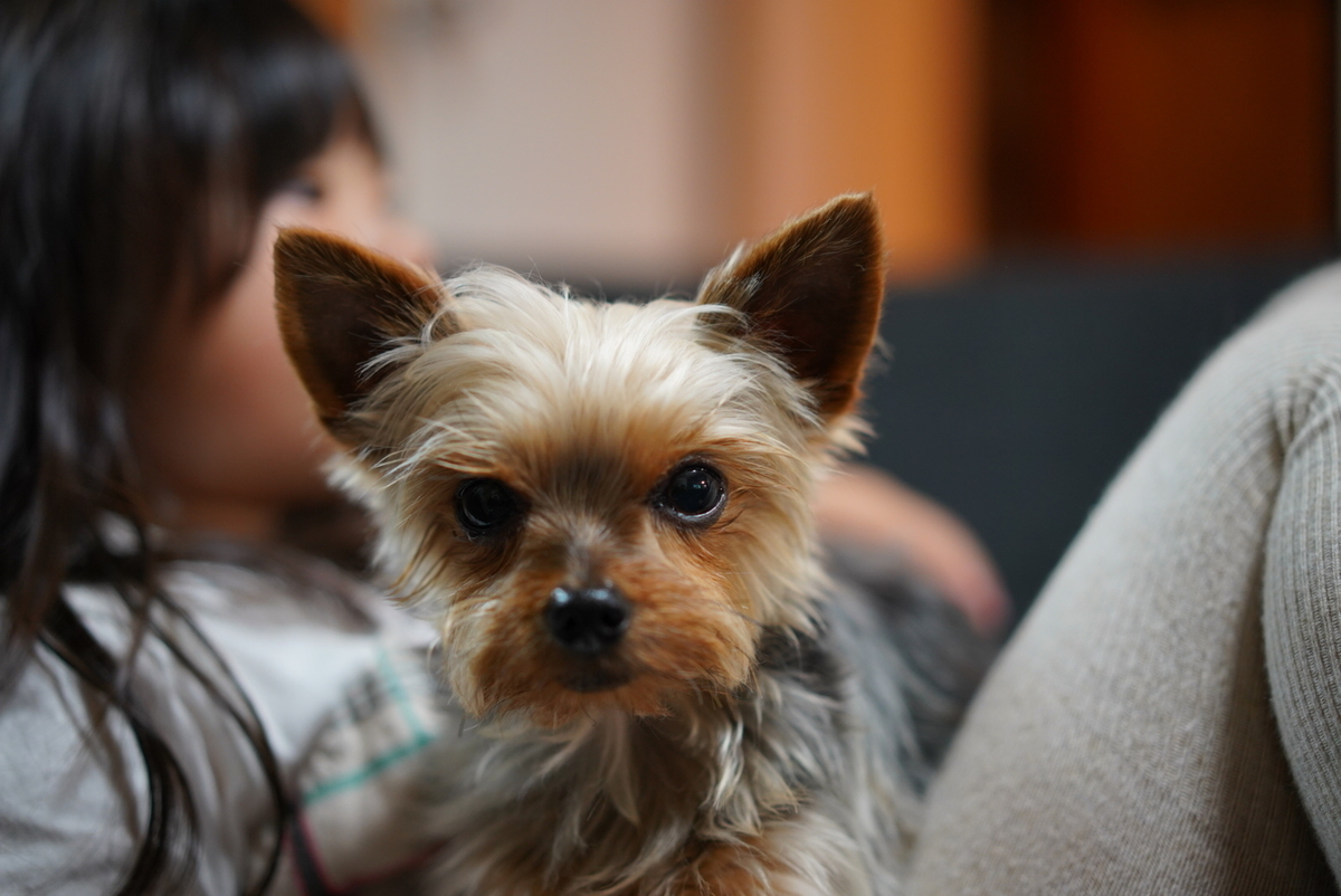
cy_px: 448
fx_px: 2050
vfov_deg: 24.7
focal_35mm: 55
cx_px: 670
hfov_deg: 36.2
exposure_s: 1/125
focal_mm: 55
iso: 1000
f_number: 1.8
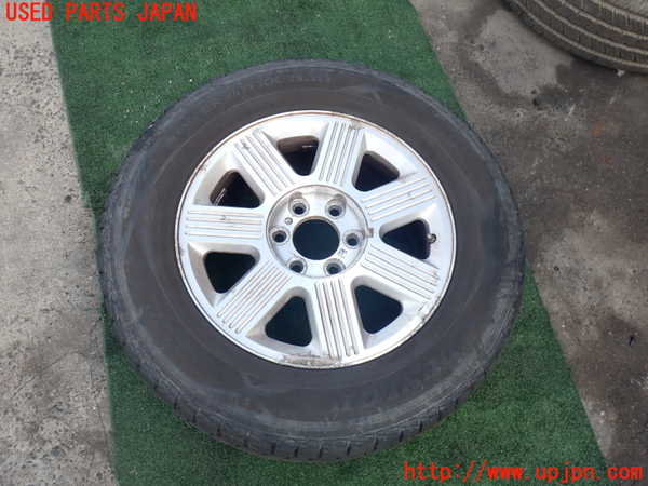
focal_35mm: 30
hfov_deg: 60.0
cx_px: 324
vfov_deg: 46.8
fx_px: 562
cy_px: 243
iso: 100
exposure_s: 1/200
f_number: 3.2
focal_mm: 5.4
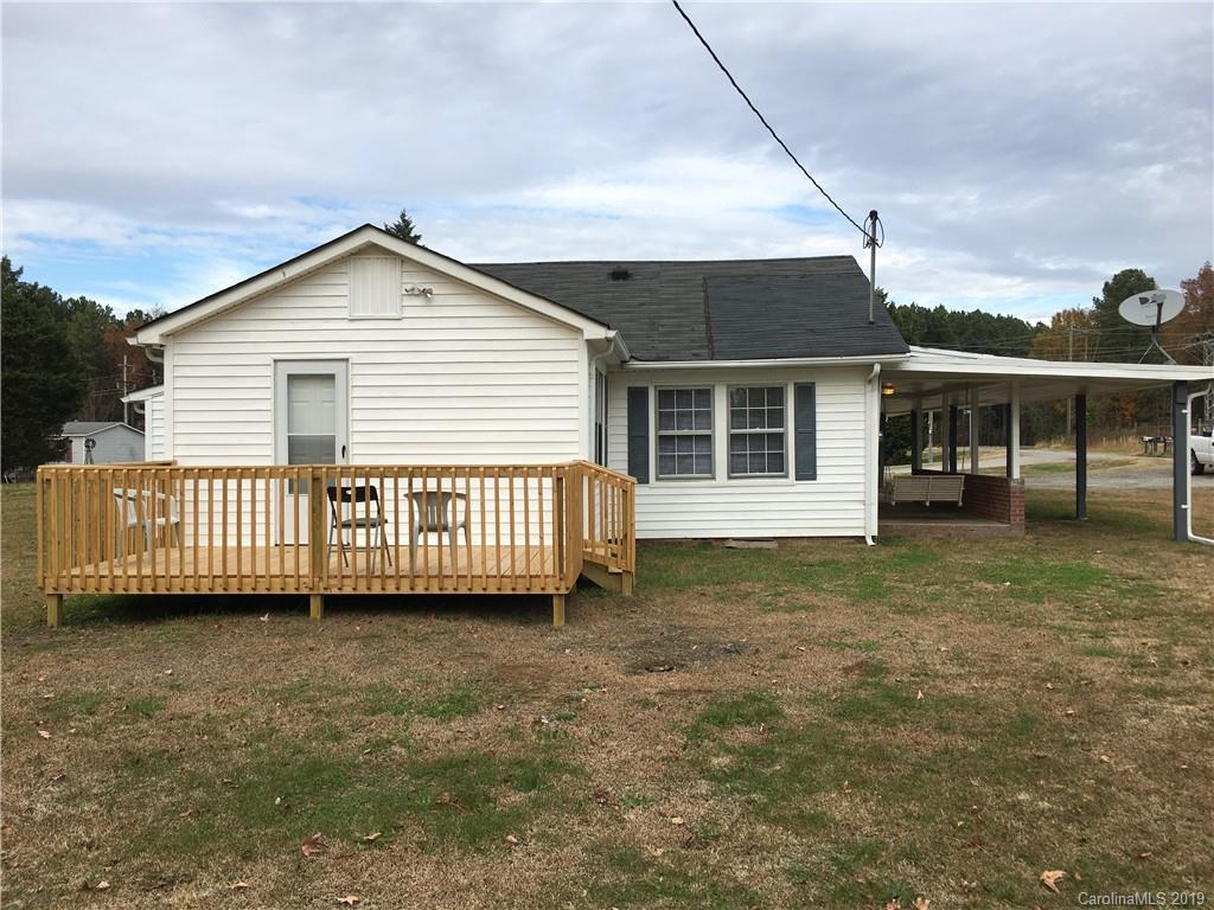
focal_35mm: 29
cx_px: 607
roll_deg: +0.2
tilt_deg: +2.2
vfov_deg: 48.2
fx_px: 1017
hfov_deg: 61.7
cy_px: 455
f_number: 2.2
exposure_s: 1/950
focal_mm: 4.15
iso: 25
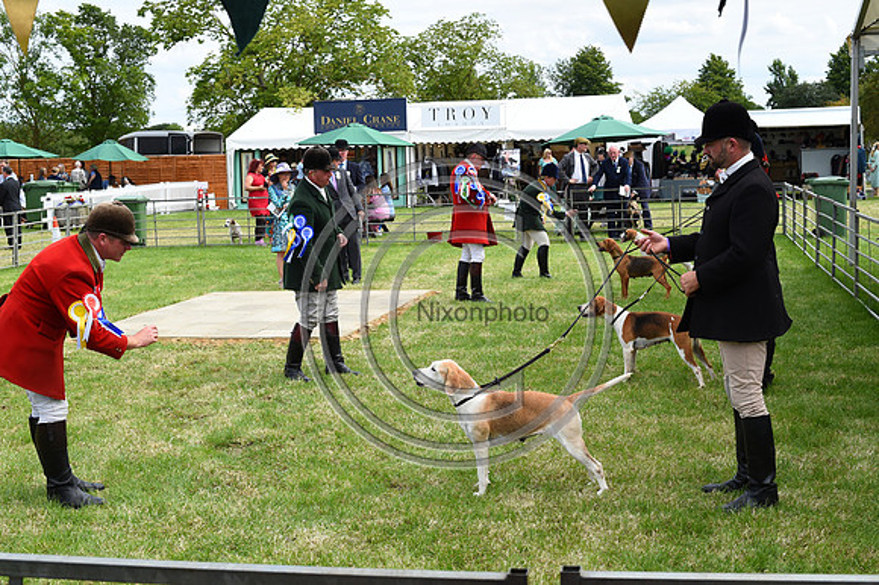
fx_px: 1220
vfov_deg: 27.0
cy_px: 292
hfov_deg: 39.6
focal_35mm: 50
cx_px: 440
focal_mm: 50
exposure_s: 1/1250
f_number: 10
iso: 1100
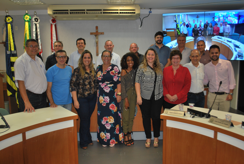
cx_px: 122
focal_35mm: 33
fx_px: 224
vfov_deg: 40.1
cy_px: 82
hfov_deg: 57.2
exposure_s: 1/60
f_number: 4
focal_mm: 22
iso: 200
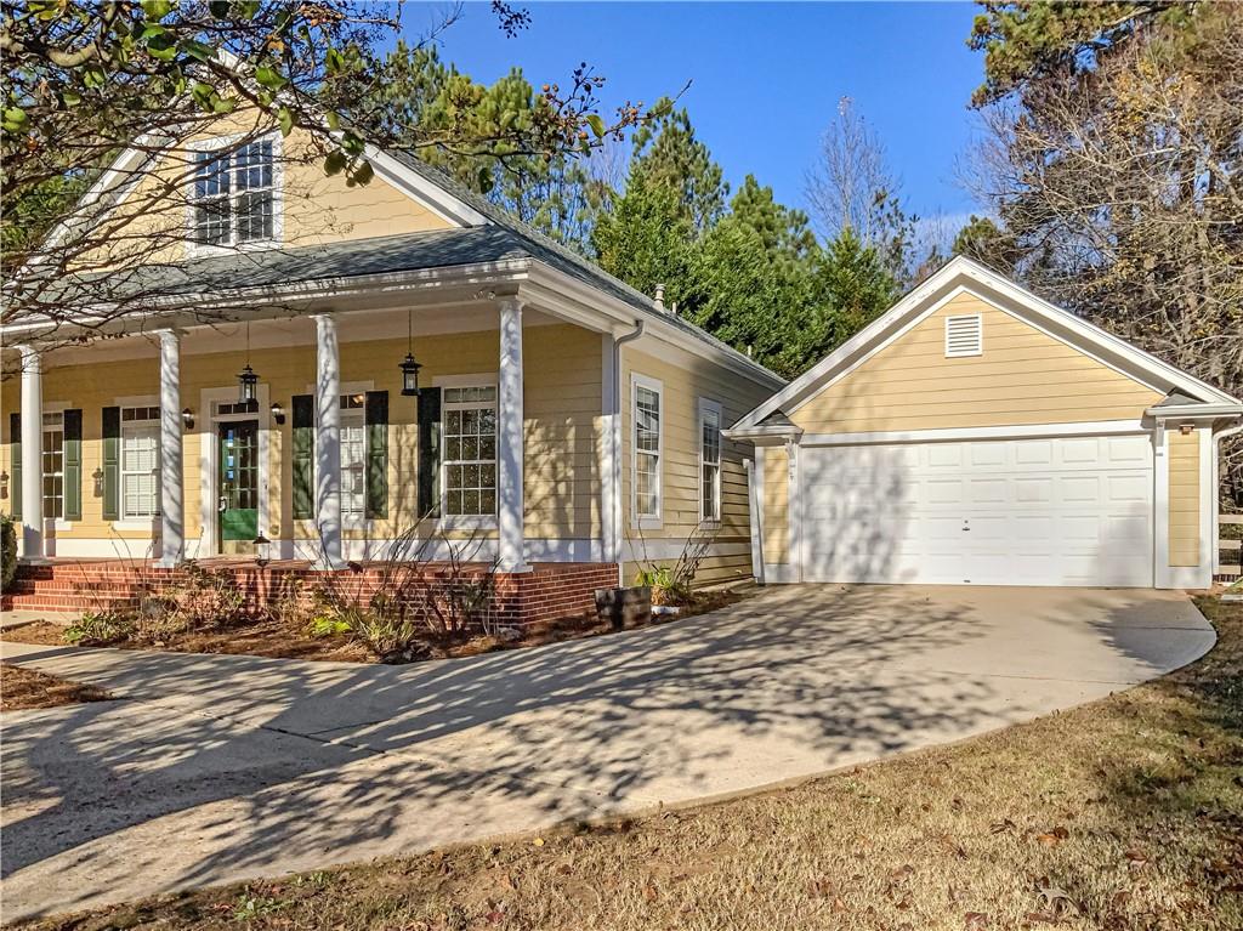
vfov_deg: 48.2
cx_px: 622
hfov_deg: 61.7
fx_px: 1041
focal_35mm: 29
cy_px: 466
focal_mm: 3
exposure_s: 1/8600
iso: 20
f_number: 1.8
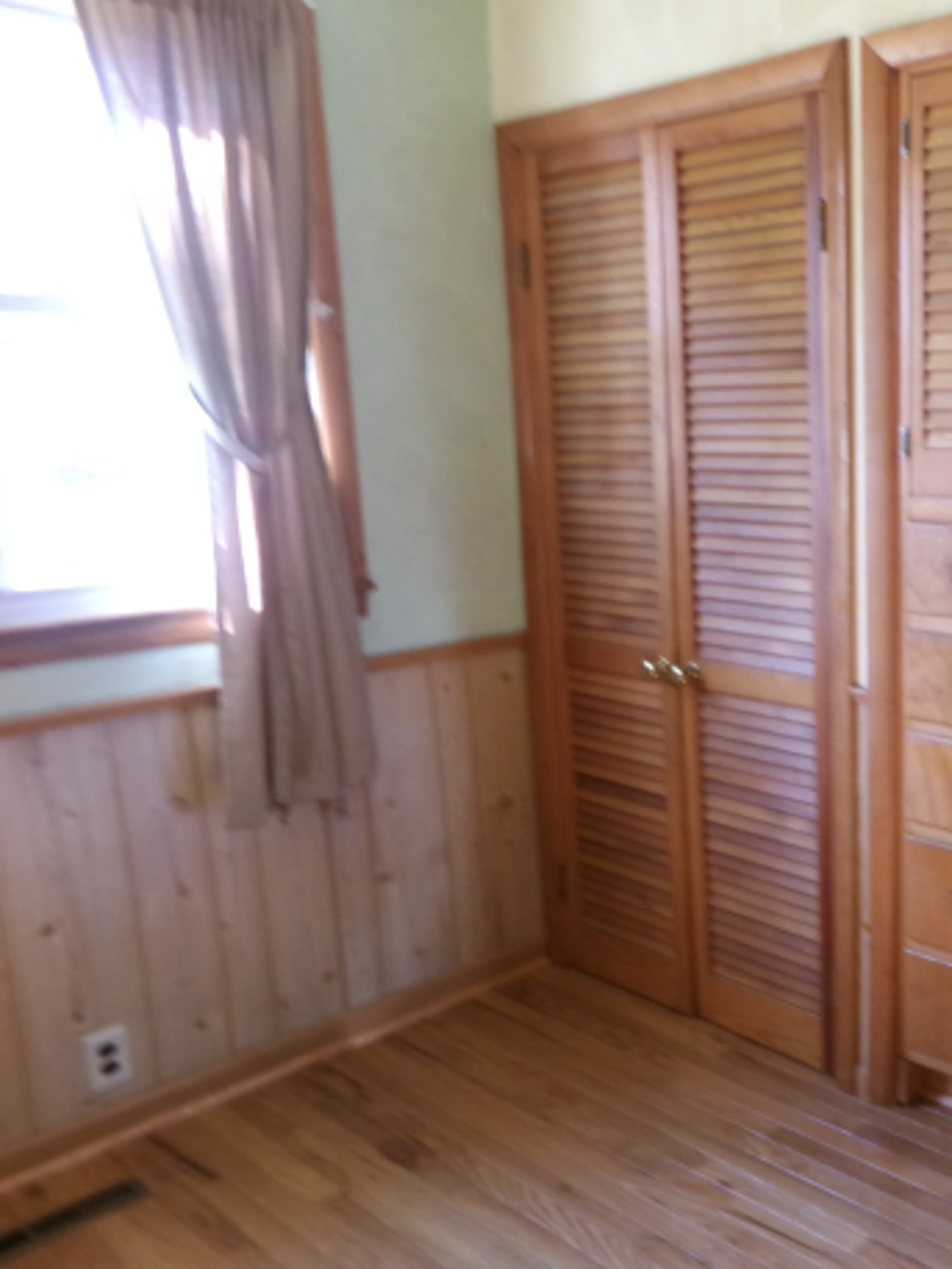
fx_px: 1283
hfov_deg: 38.1
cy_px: 689
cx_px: 851
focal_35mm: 35
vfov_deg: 52.5
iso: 254
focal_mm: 4.3
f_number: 3.7
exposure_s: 1/17
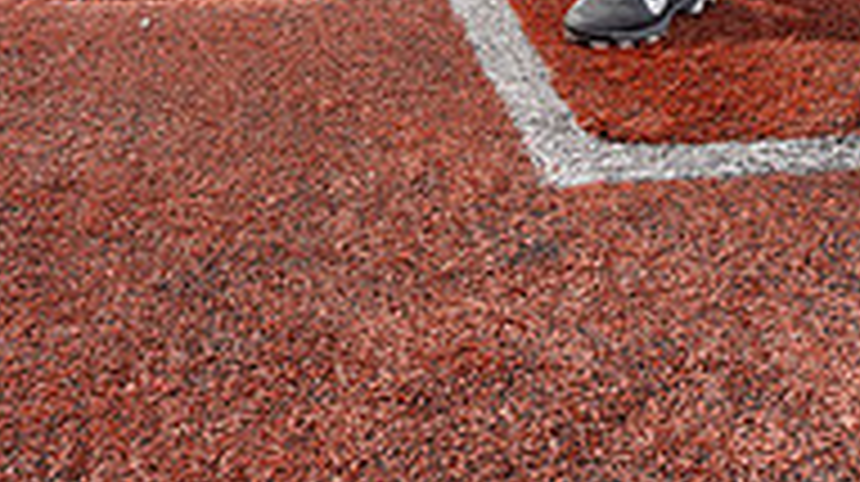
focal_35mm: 79
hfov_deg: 26.9
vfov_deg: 13.0
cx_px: 486
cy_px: -527
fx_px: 1800
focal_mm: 32
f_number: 8
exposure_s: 1/250
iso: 100
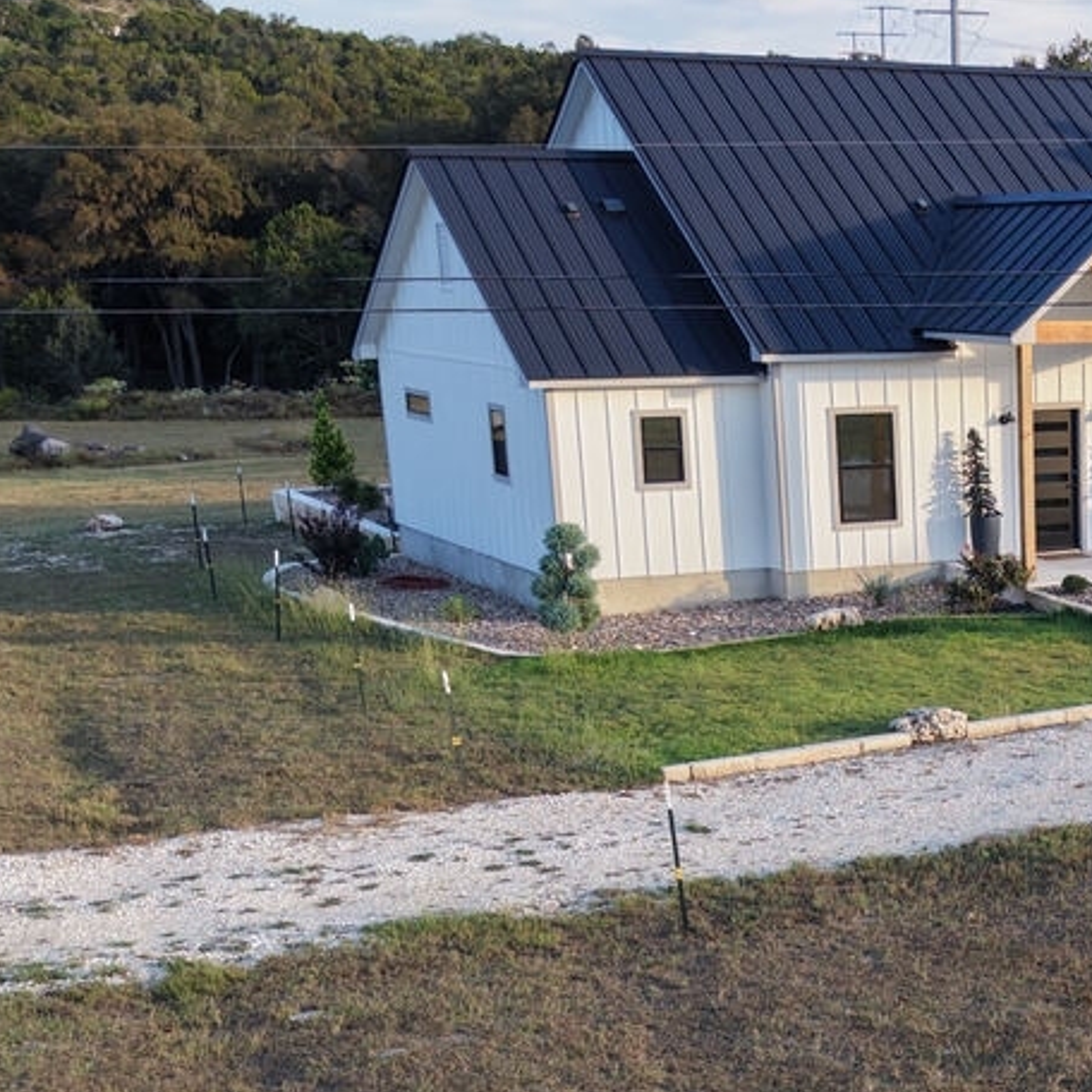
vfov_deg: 25.1
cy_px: 929
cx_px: 1200
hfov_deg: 24.1
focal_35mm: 67
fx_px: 2391
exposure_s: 1/400
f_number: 1.8
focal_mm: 8.67
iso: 100
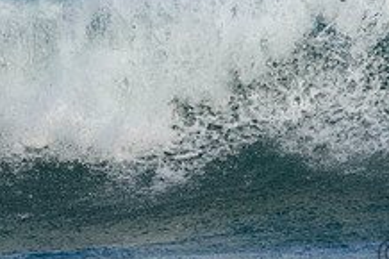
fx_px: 22976
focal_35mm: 2128
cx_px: 516
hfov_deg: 1.0
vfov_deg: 0.6
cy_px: -42
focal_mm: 800
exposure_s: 1/1600
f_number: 11
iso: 1600
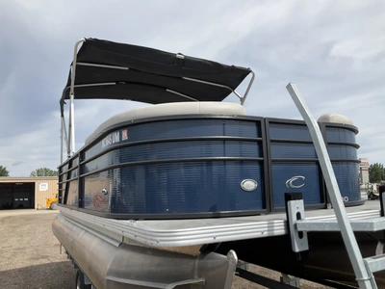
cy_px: 144
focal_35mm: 29
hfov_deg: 61.7
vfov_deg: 48.2
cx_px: 192
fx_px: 323
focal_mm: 3
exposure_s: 1/2227
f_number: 1.8
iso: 25
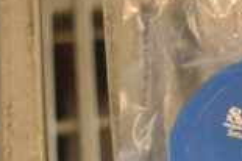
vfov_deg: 9.6
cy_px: 82
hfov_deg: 13.1
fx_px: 954
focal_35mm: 142
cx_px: 428
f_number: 4
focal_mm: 24
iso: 2800
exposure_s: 1/40
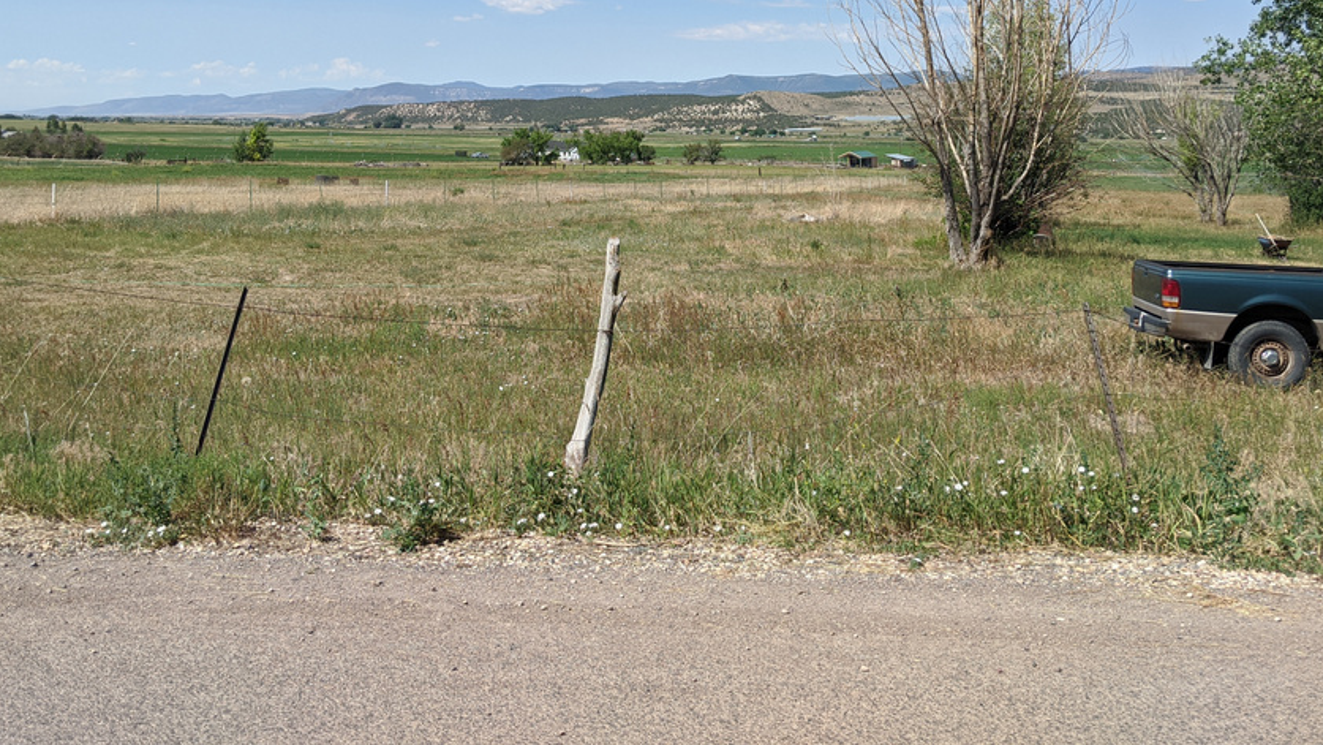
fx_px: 1263
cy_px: 150
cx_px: 719
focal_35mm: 36
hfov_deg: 55.2
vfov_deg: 32.0
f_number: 1.8
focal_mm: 4.44
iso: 60
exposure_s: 1/3344
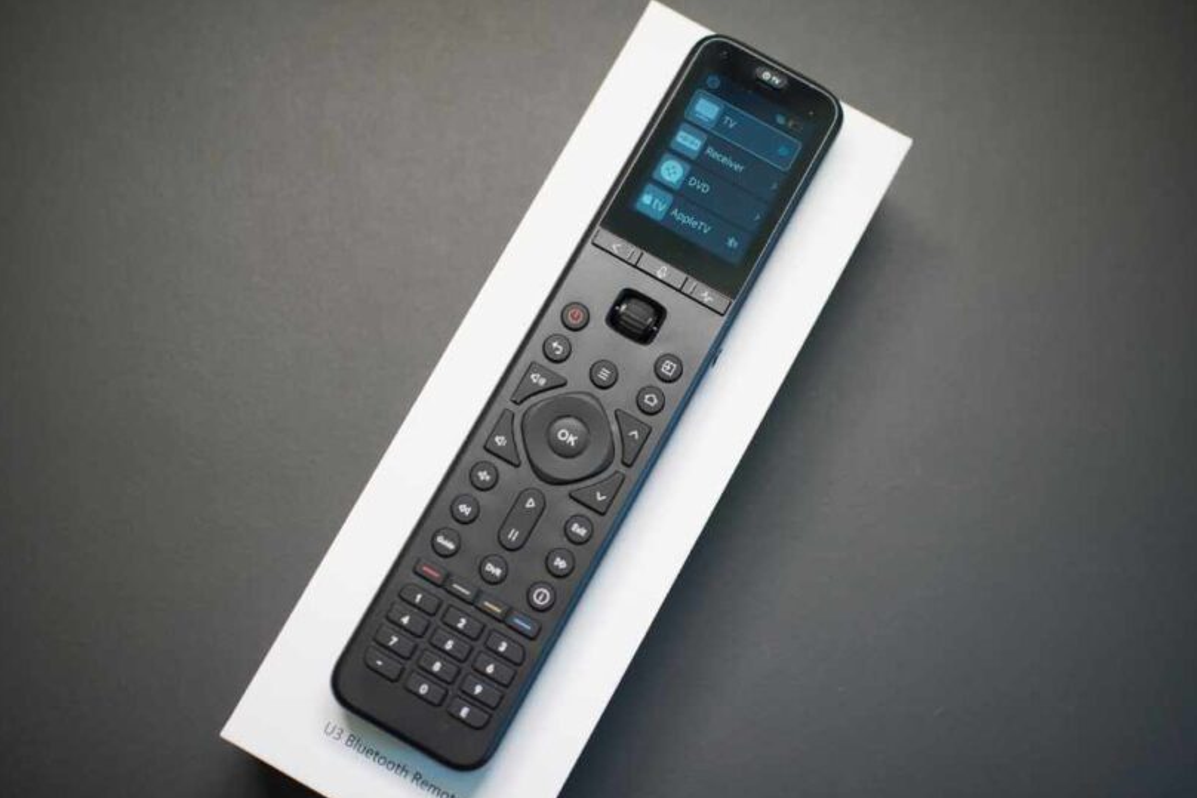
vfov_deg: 34.6
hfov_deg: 50.1
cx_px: 588
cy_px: 406
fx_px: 1281
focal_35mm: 39
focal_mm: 25
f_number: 2.2
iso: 100
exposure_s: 1/50
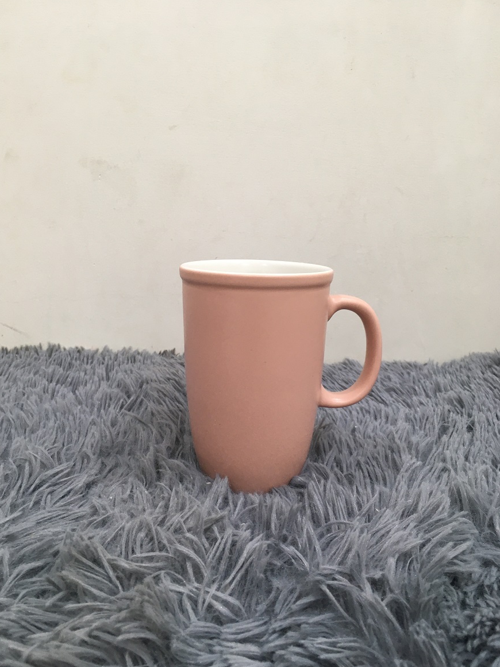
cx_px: 246
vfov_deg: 60.0
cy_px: 343
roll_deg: -1.3
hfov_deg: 46.8
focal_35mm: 30
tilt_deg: -16.1
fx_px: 578
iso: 100
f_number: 2.2
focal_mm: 4.15
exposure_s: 1/33
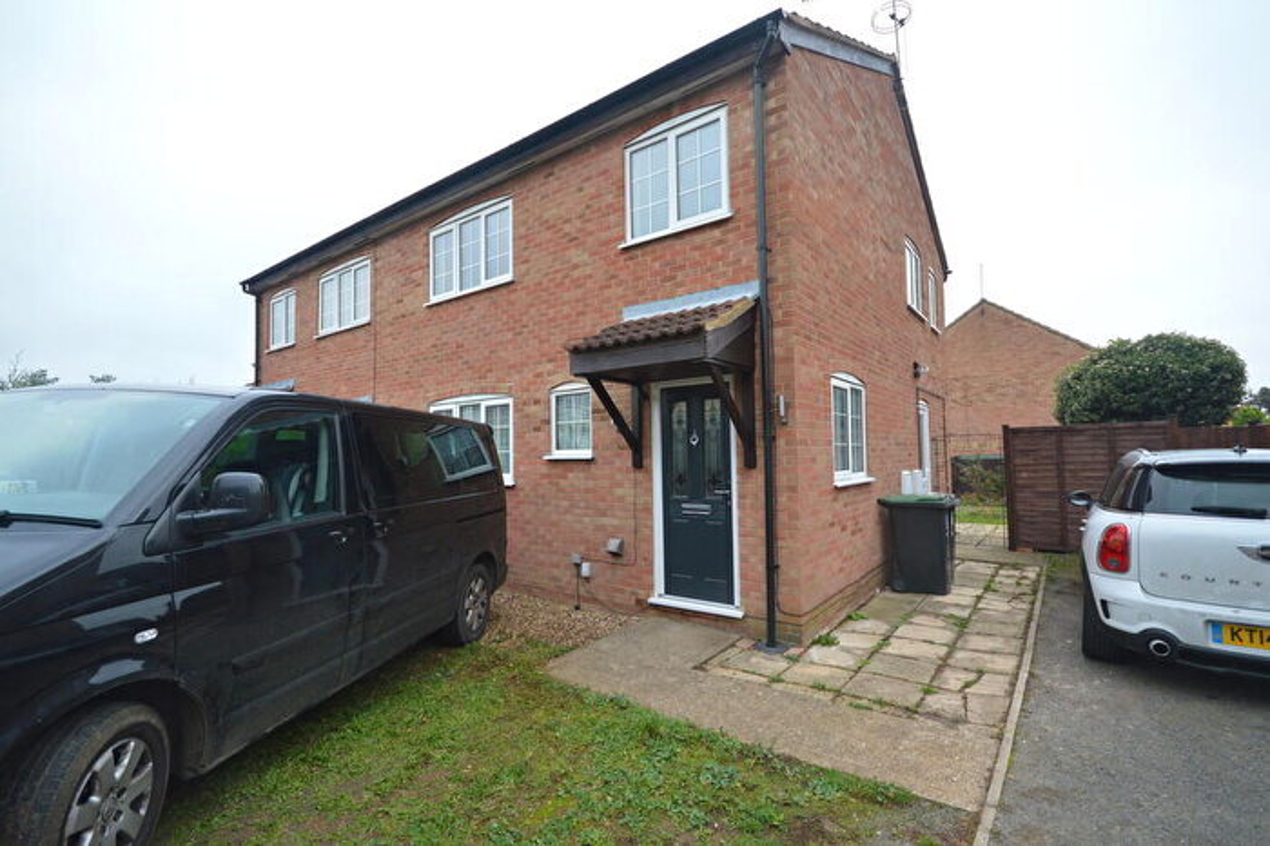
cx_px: 635
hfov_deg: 100.4
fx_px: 529
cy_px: 423
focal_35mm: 15
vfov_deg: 77.3
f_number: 5.6
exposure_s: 1/125
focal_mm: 10
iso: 400
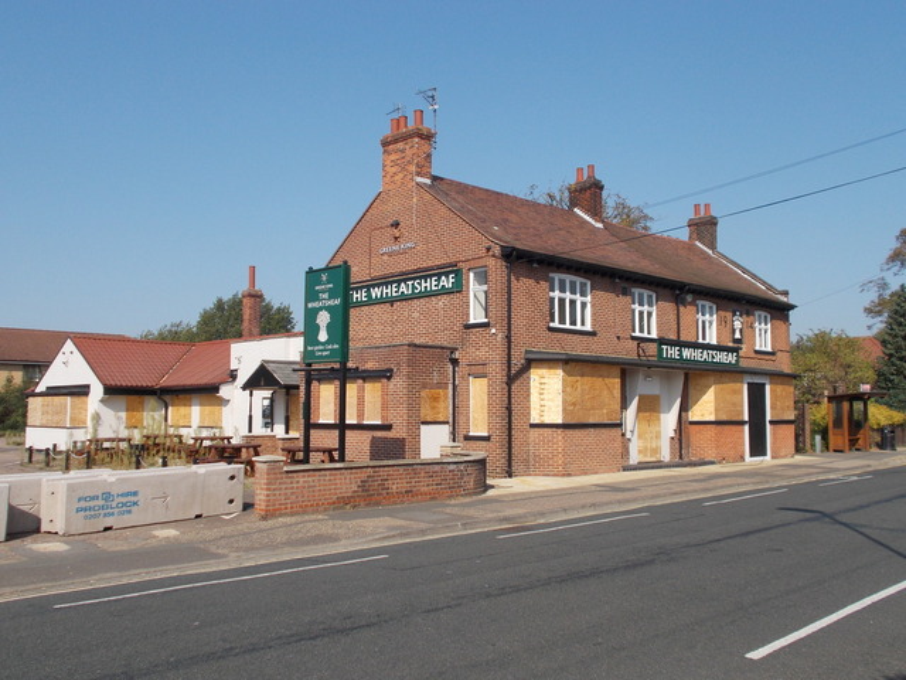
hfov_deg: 54.0
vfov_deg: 41.8
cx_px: 453
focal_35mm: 34
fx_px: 890
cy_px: 340
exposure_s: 1/160
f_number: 9.2
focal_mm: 6
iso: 80
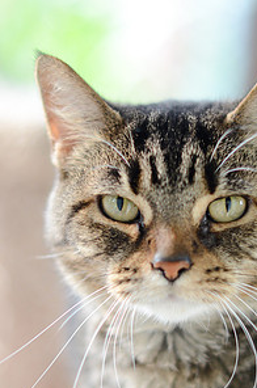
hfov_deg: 12.0
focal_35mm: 114
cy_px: 282
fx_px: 1226
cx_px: 153
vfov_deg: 17.9
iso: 640
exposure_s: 1/800
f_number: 1.8
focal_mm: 50
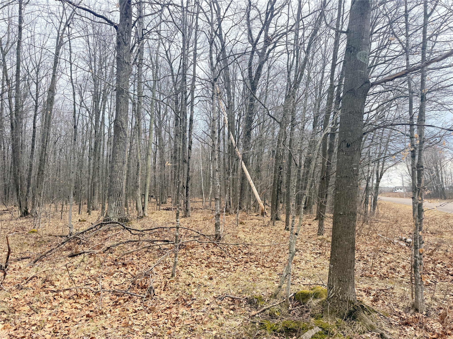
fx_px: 314
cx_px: 226
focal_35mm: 24
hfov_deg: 71.6
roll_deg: +0.5
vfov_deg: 56.8
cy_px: 170
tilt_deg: +4.4
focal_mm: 6.76
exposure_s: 1/898
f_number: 1.78
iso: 100
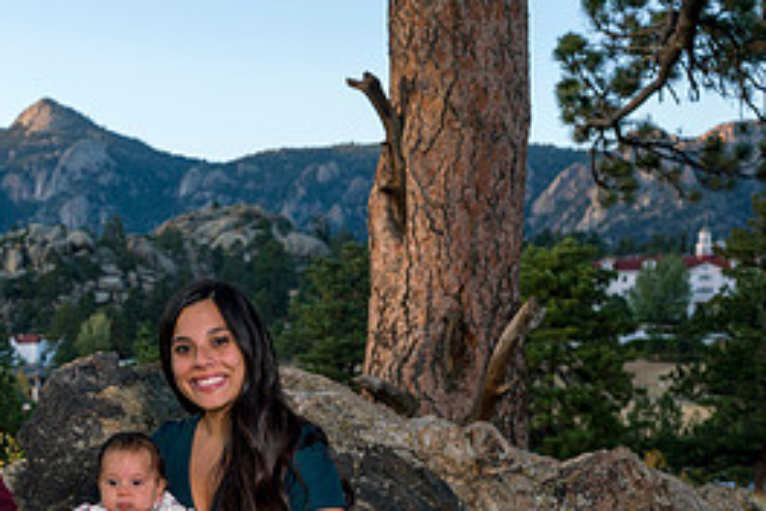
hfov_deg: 25.3
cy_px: 544
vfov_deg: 17.2
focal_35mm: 77
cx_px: 38
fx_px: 1638
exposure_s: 1/200
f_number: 5.6
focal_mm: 35
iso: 160
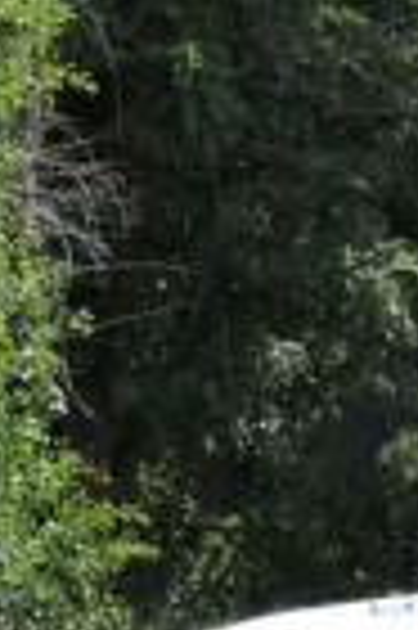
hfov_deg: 4.8
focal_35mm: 273
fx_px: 4766
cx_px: 1342
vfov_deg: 7.5
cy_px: 792
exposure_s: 1/640
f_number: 3.7
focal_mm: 9.8
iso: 100
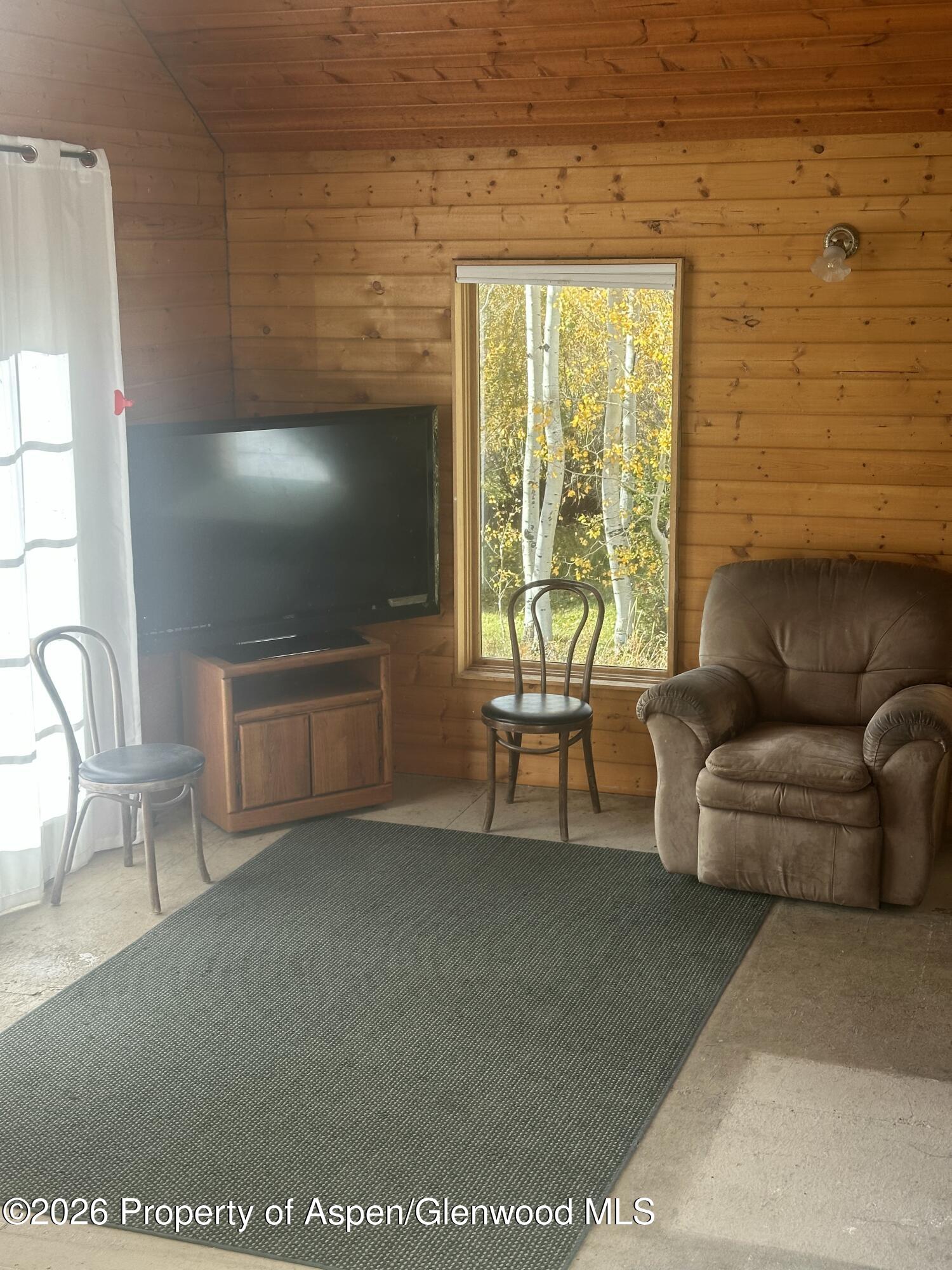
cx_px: 476
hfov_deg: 30.3
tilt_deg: -10.3
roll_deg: +0.3
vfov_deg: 39.7
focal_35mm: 48
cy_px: 635
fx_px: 1760
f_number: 1.78
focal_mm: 6.86
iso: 64
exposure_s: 1/276
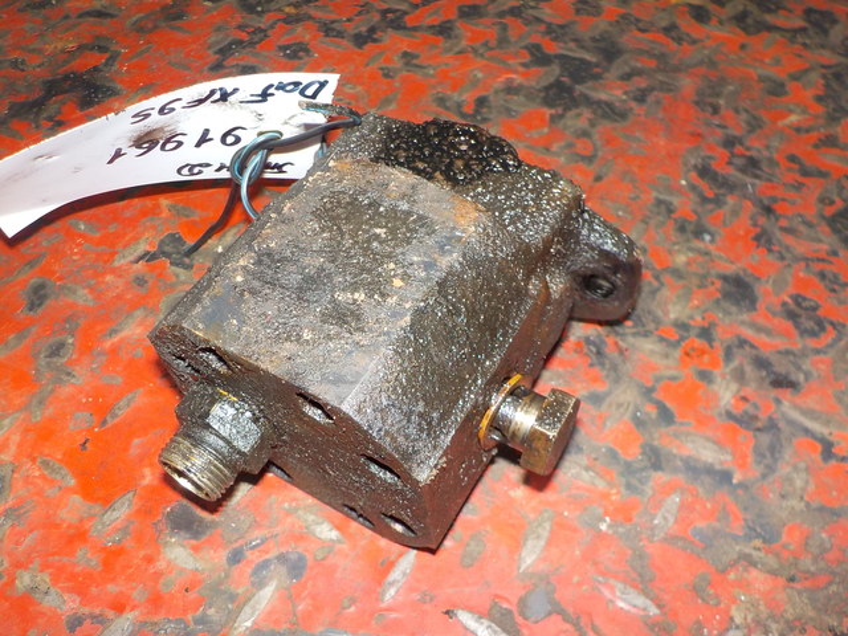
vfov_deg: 46.8
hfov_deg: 60.0
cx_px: 424
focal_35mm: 30
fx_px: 735
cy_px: 318
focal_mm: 4.1
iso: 200
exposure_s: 1/30
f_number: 3.3
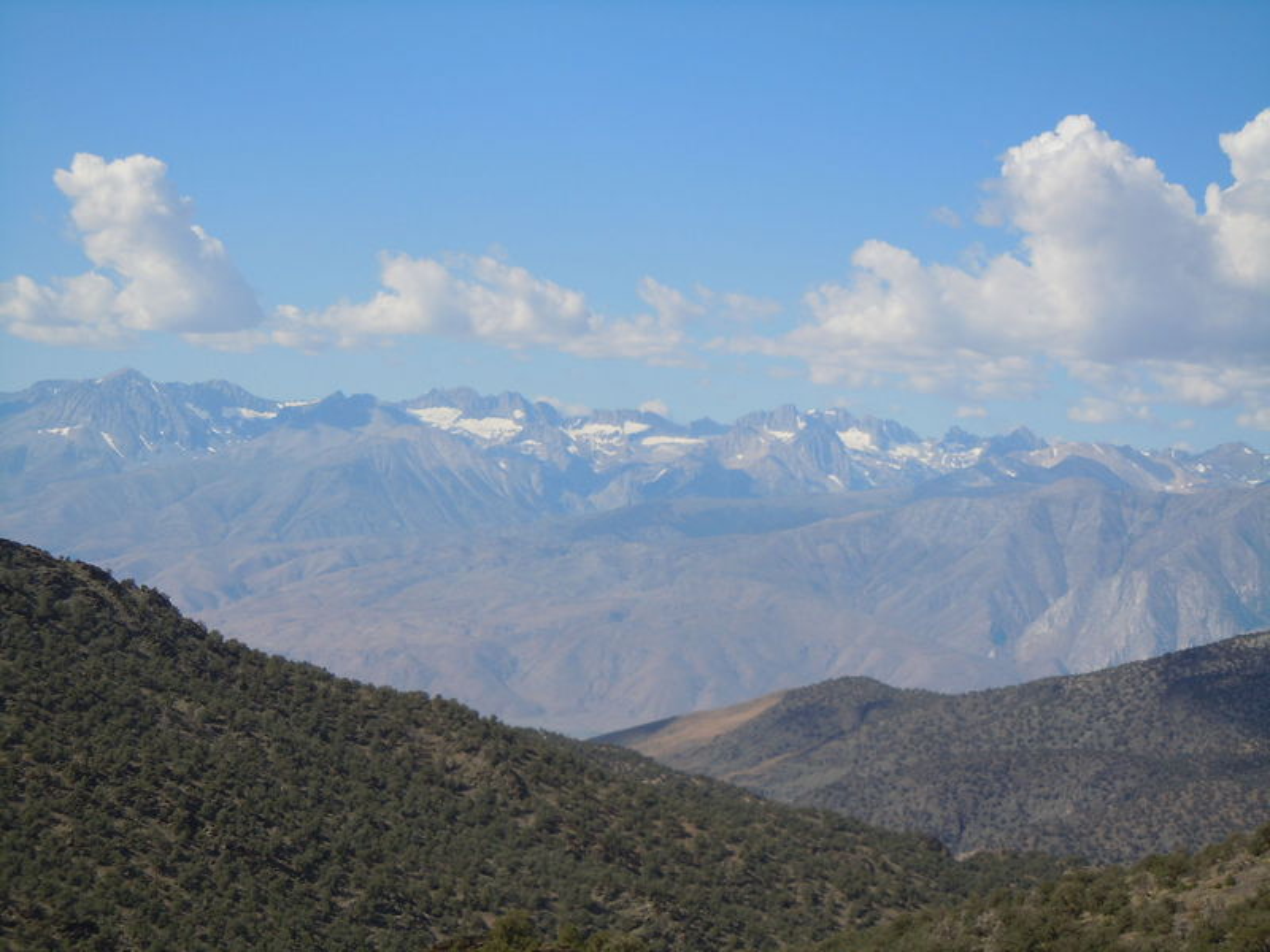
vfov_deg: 16.6
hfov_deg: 22.0
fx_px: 3265
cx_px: 635
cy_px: 476
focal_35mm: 89
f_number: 4.4
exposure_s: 1/1000
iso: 100
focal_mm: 16
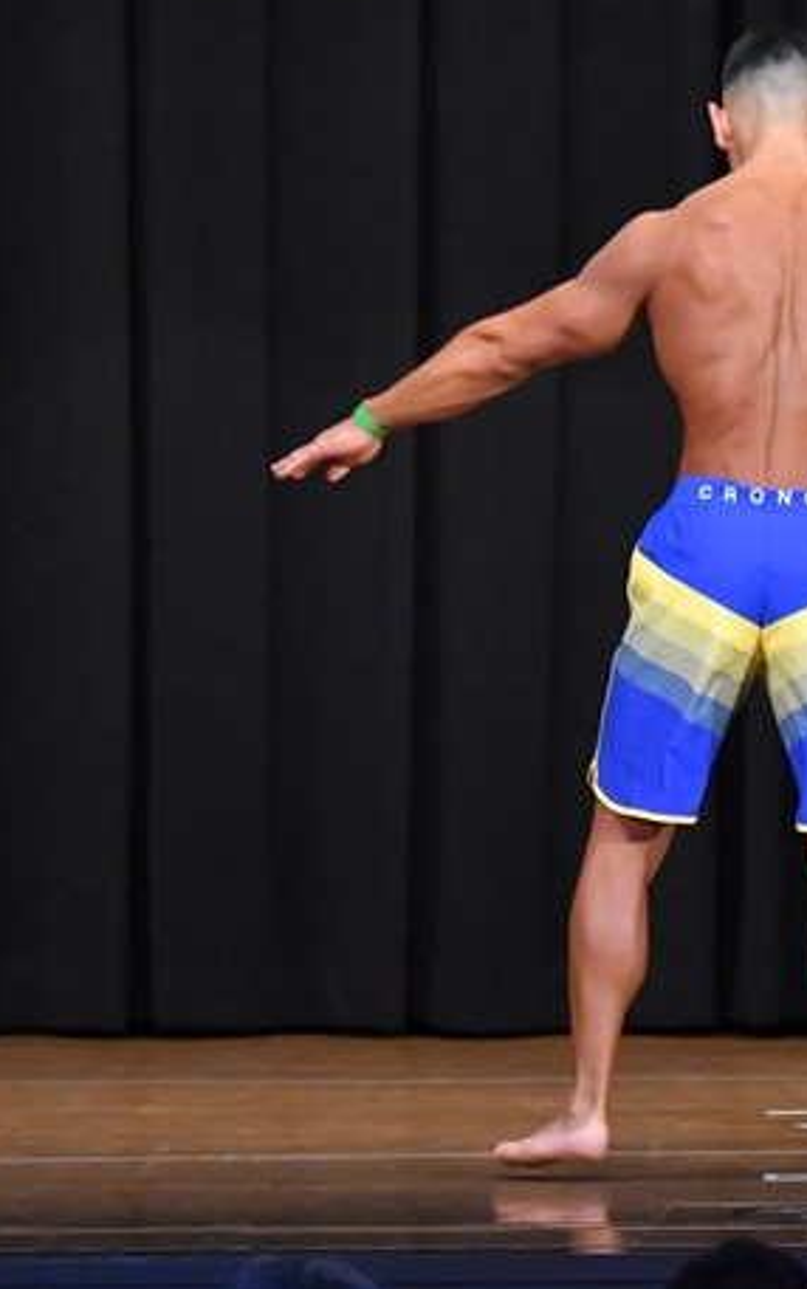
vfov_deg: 5.6
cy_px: 657
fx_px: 13184
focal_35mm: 375
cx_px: 1014
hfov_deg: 3.5
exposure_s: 1/400
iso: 8000
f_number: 5.6
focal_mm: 145
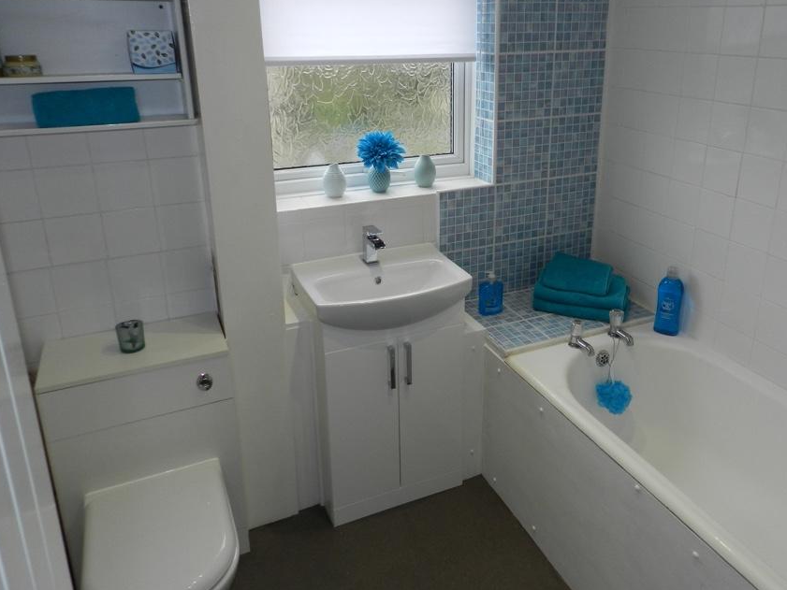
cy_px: 233
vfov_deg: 49.4
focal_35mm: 28
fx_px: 637
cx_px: 445
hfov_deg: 63.2
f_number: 3.4
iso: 160
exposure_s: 1/100
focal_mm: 4
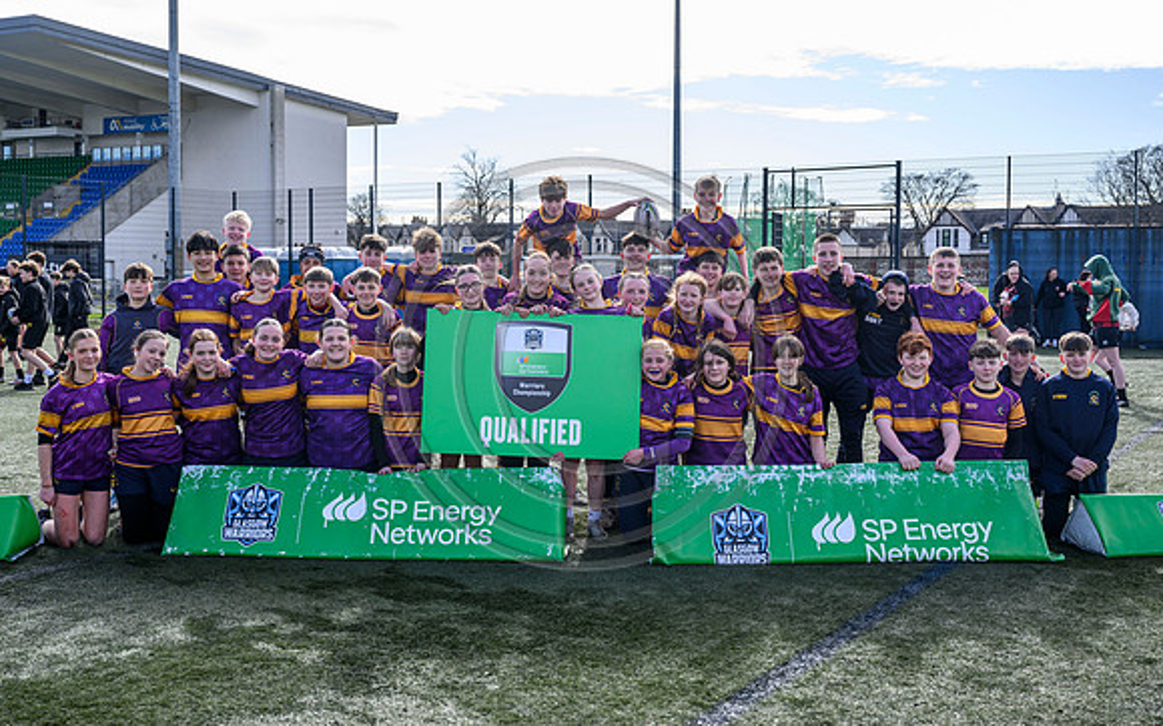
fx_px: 1233
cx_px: 546
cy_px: 315
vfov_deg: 32.8
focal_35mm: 39
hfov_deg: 50.5
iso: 200
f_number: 5
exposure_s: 1/640
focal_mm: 36
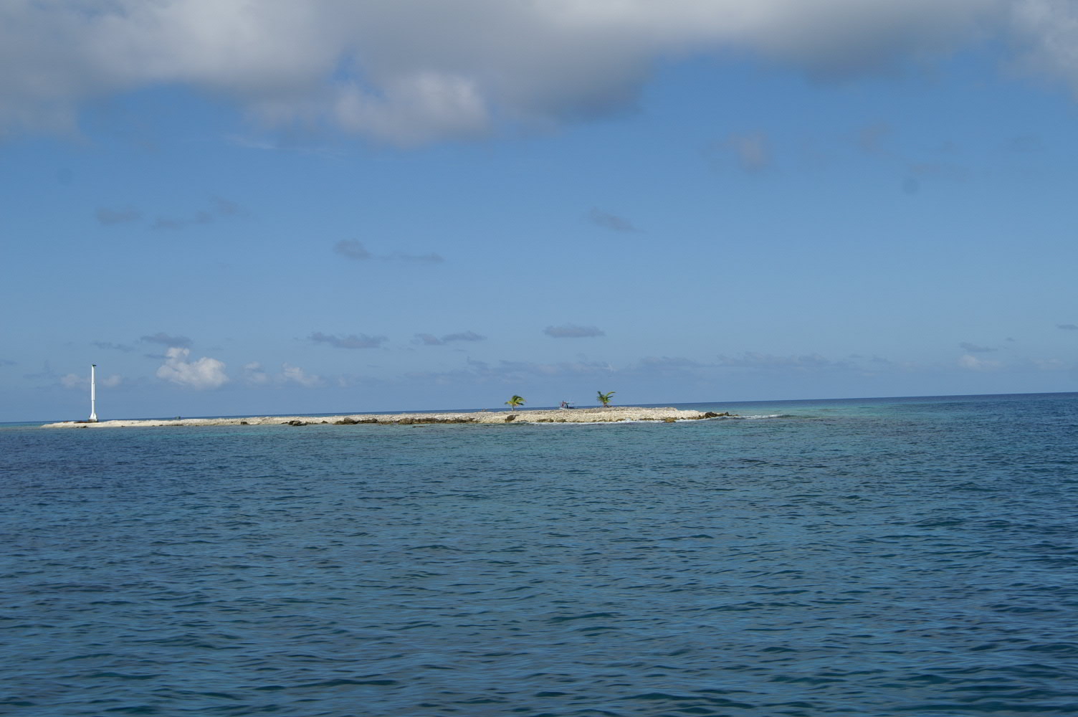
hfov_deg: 37.9
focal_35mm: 52
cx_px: 539
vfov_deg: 25.7
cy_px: 358
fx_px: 1571
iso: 100
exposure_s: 1/400
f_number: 11
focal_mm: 35
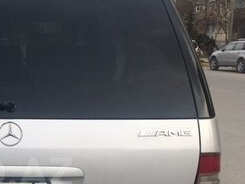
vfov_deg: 18.5
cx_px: -30
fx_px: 552
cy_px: 172
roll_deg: +0.6
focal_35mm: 78
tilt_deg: -13.5
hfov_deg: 23.4
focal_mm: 4.15
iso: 32
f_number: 2.2
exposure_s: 1/578
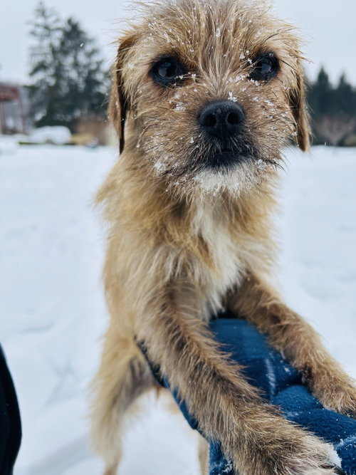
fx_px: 357
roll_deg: +2.9
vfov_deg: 67.3
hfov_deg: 53.0
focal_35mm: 26
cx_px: 178
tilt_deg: -9.8
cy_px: 238
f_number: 1.5
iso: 50
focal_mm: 5.7
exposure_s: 1/687
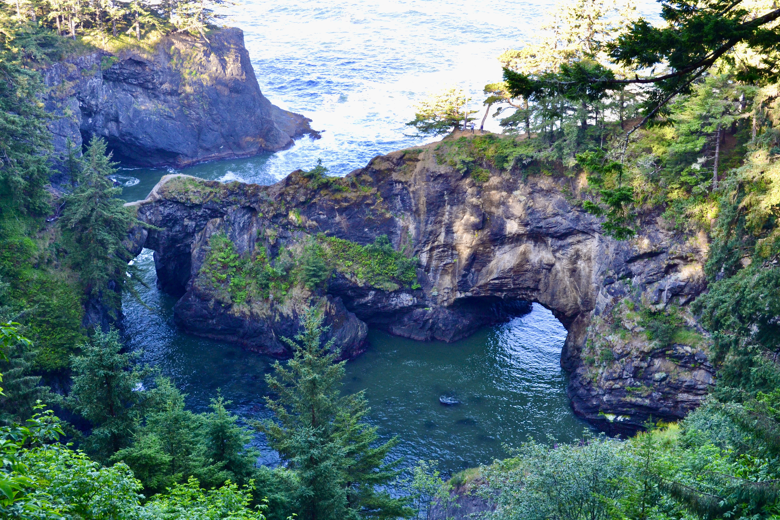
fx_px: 1040
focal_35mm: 48
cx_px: 390
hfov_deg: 41.1
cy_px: 260
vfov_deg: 28.1
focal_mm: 32
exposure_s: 1/60
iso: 500
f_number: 8
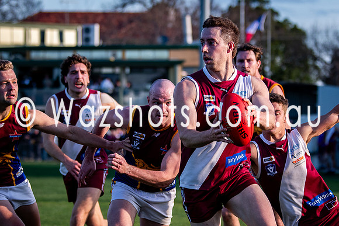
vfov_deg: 5.9
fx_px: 2202
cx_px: 177
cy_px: 146
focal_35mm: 234
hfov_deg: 8.8
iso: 200
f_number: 2.8
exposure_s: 1/1600
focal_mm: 86
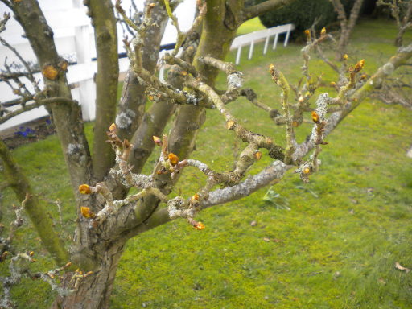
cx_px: 206
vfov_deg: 40.7
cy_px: 154
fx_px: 417
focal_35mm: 35
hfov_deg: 52.6
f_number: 3.1
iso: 80
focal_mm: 6.3
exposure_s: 1/172
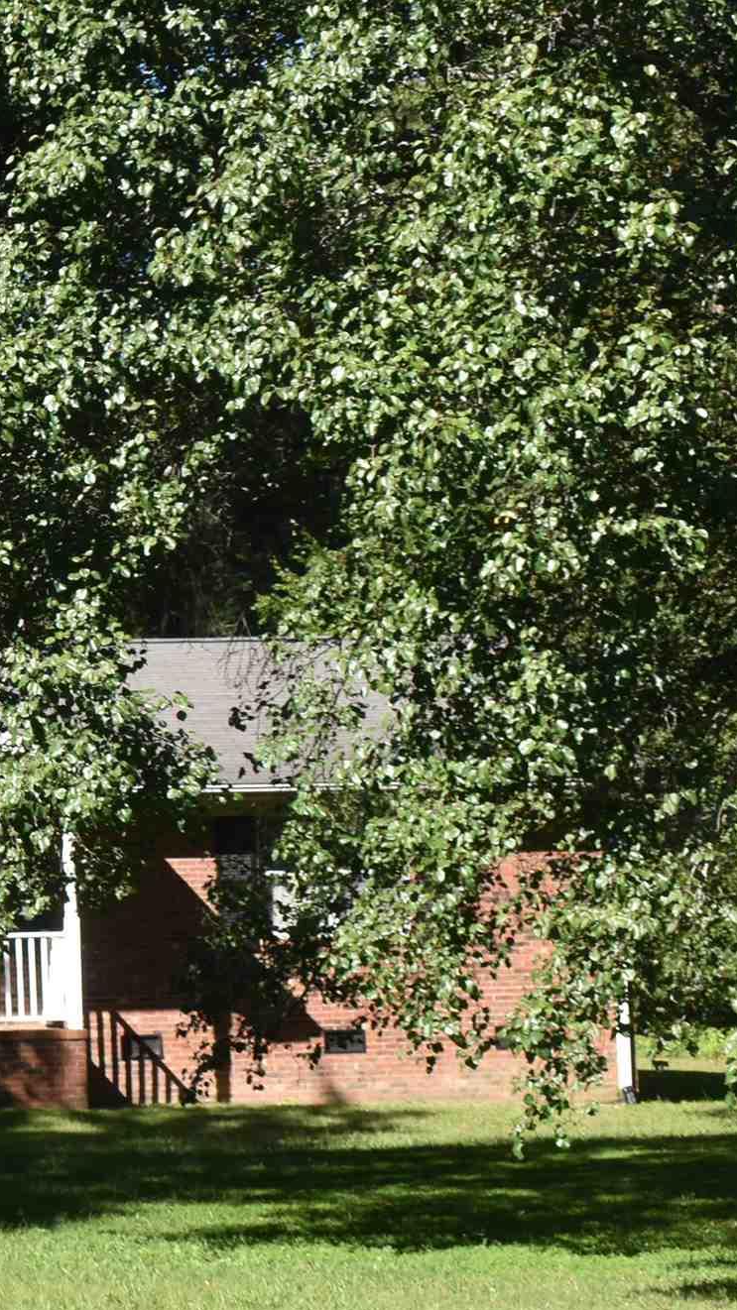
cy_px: 586
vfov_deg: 22.4
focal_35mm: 95
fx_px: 3301
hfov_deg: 12.0
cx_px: -447
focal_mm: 26
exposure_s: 1/200
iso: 100
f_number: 8
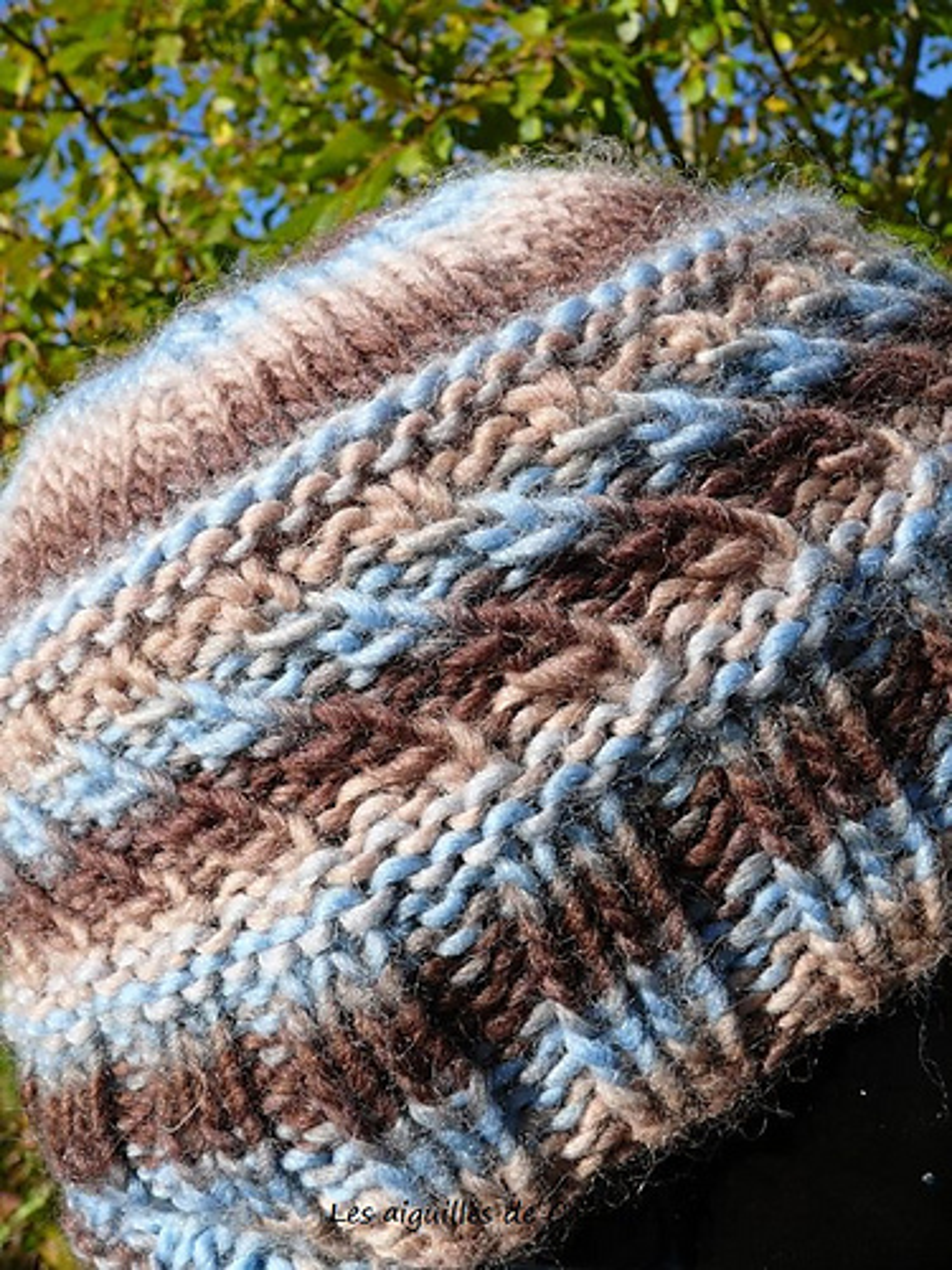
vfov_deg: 52.6
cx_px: 476
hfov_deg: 40.7
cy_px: 635
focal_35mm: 35
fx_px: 1283
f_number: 5.6
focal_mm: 7.4
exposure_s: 1/320
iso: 100
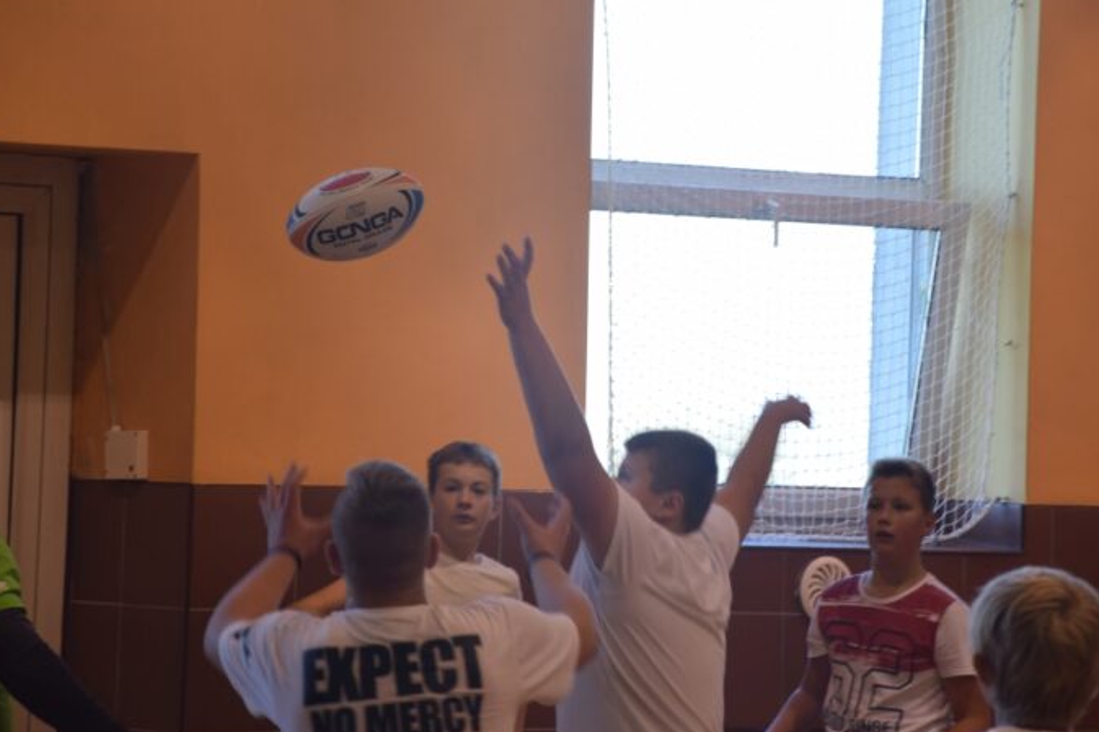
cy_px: 326
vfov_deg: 7.6
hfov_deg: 11.5
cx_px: 580
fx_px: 5480
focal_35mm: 180
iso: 400
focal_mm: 105
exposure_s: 1/100
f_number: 5.6
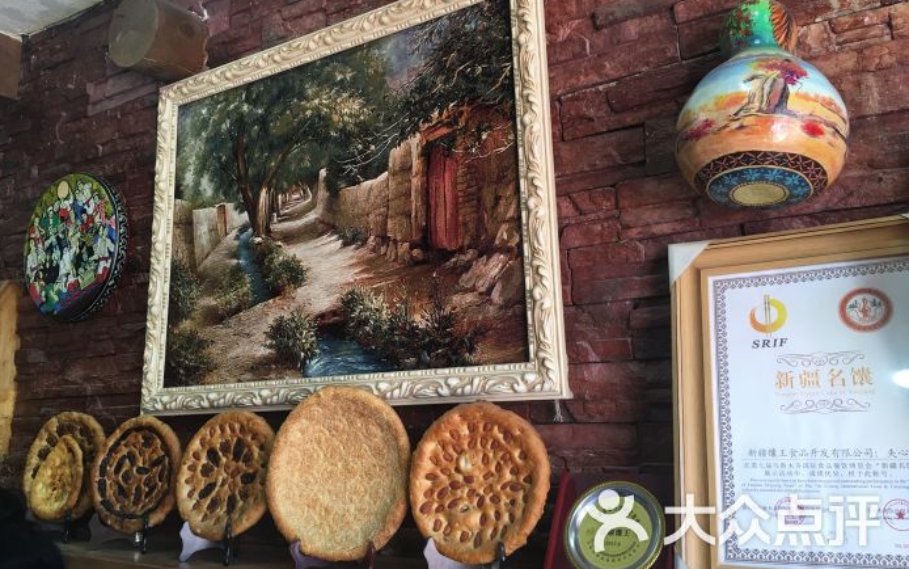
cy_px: 245
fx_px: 768
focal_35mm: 31
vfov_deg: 40.5
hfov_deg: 61.2
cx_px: 456
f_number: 2.2
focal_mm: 4.15
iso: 32
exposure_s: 1/33
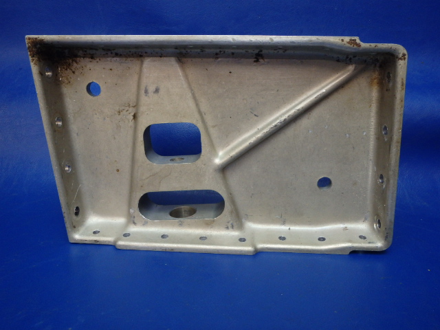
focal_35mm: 28
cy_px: 165
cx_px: 220
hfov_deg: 63.4
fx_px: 356
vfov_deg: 49.7
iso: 400
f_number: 3.9
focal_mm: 5
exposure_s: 1/30
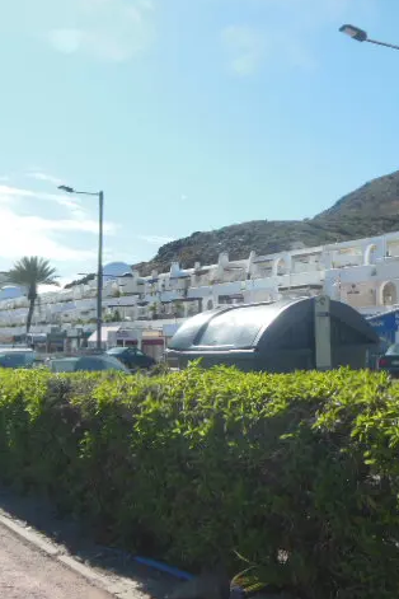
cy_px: 296
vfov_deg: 41.1
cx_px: 249
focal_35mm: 48
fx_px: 798
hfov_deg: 28.0
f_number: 3.9
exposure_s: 1/1000
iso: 125
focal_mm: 6
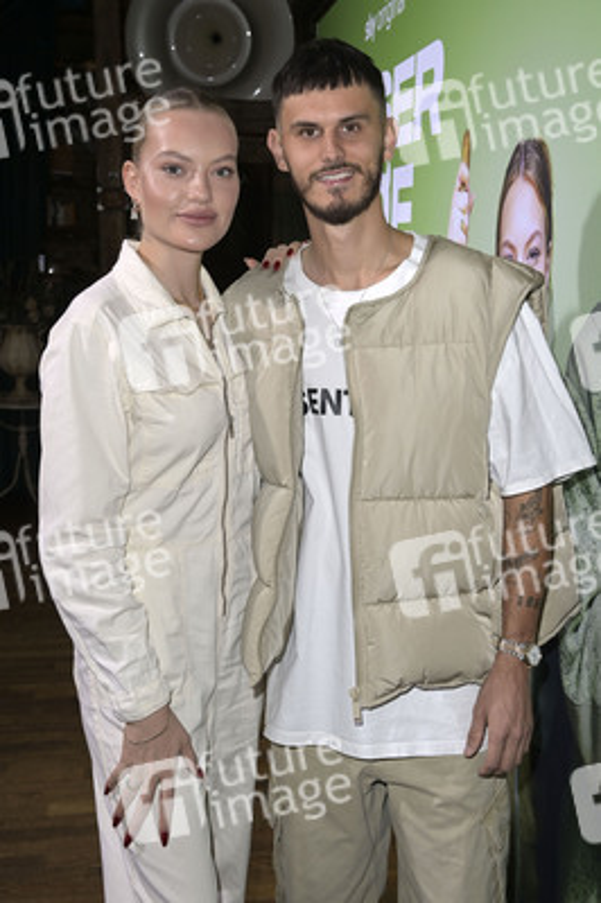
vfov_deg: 46.4
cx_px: 300
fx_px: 1053
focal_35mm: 42
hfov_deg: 31.8
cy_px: 452
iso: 640
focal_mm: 42
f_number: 5.6
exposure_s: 1/160
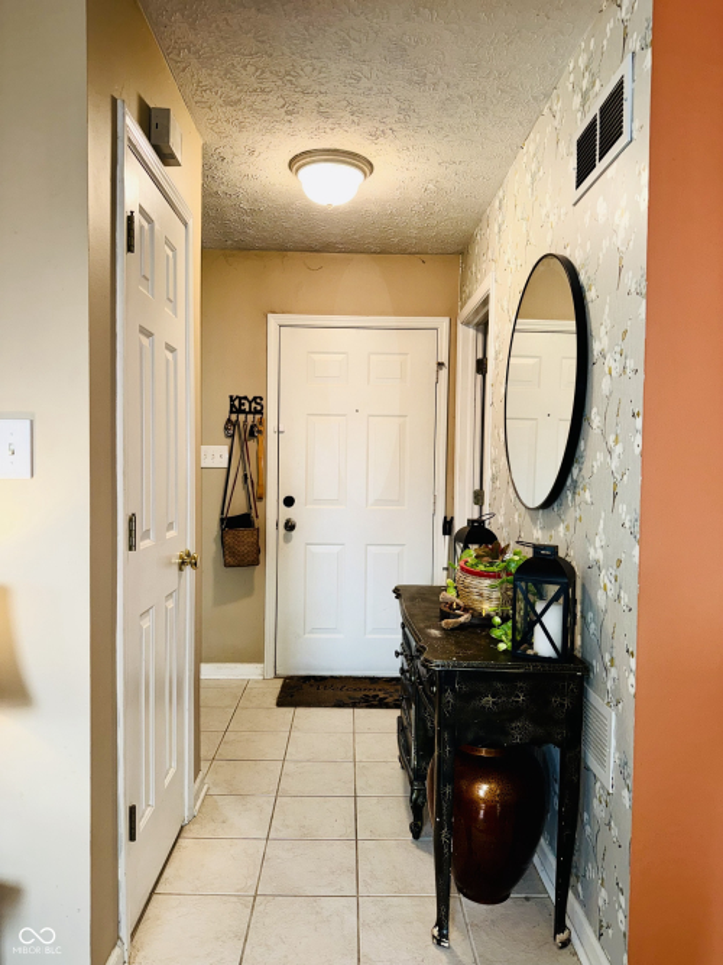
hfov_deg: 56.8
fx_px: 669
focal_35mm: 24
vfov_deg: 71.6
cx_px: 362
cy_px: 482
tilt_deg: -2.1
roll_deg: -0.4
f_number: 1.78
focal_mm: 6.76
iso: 100
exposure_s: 1/22
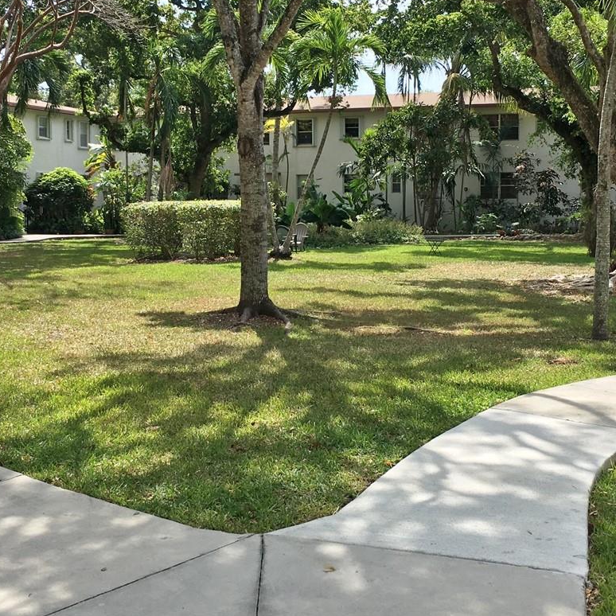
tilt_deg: -2.5
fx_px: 1067
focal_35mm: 53
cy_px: 236
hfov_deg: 32.2
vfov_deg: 32.1
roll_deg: -0.5
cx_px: 310
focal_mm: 4.15
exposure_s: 1/761
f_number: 2.2
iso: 25
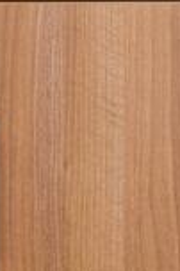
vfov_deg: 8.5
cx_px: -408
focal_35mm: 236
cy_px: -136
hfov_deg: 5.4
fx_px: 1774
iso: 1000
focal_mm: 35
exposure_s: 1/20
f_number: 4
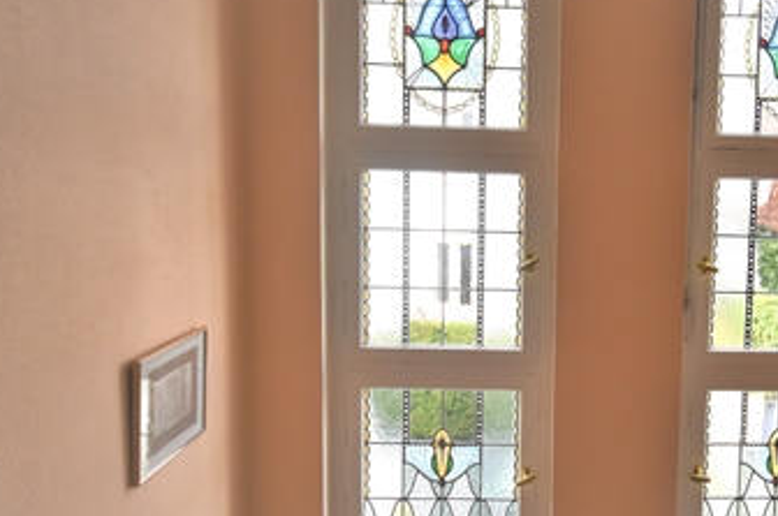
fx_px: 839
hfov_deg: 47.9
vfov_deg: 34.2
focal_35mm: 39
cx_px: 581
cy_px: 245
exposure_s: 1/200
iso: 800
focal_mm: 15
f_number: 7.1
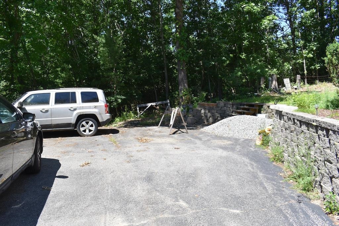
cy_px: 113
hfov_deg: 67.4
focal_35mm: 27
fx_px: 254
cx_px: 170
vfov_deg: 47.9
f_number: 8
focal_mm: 18
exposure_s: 1/250
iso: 180
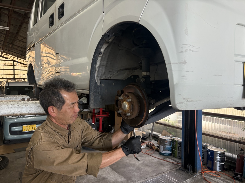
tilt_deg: -1.9
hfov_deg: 67.3
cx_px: 122
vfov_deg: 53.1
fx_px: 184
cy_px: 92
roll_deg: +0.4
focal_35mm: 26
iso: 100
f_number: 1.6
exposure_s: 1/121
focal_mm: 5.96
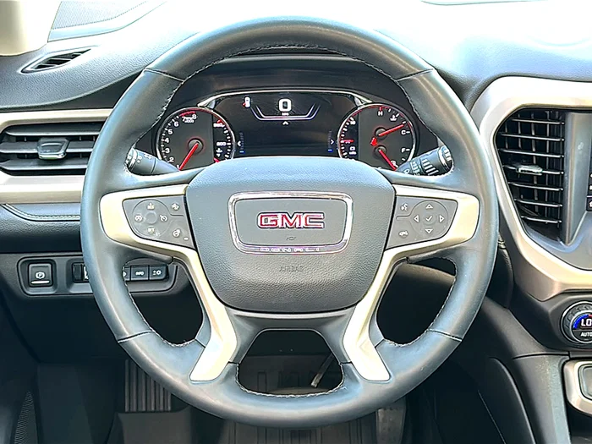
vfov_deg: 31.5
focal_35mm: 46
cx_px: 296
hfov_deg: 41.2
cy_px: 222
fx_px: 787
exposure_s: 1/52
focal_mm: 6.86
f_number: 1.78
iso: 64
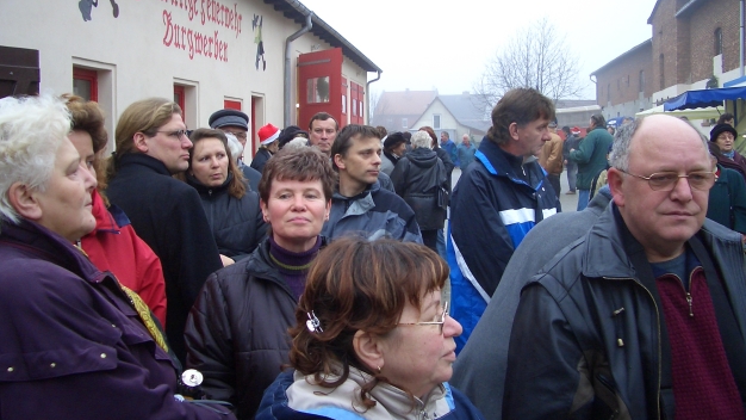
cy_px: 193
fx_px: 771
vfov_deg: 30.4
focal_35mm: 39
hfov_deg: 51.6
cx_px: 372
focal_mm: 5.8
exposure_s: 1/60
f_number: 2.6
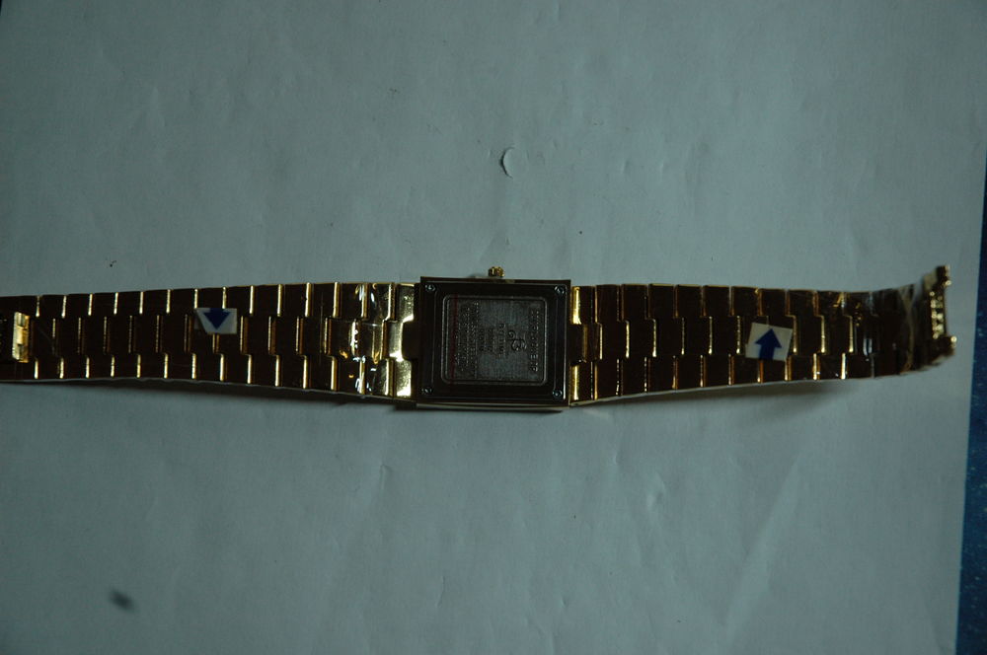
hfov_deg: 21.9
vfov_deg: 14.7
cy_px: 328
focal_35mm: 93
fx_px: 2546
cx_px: 494
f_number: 5.6
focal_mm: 62
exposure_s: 1/125
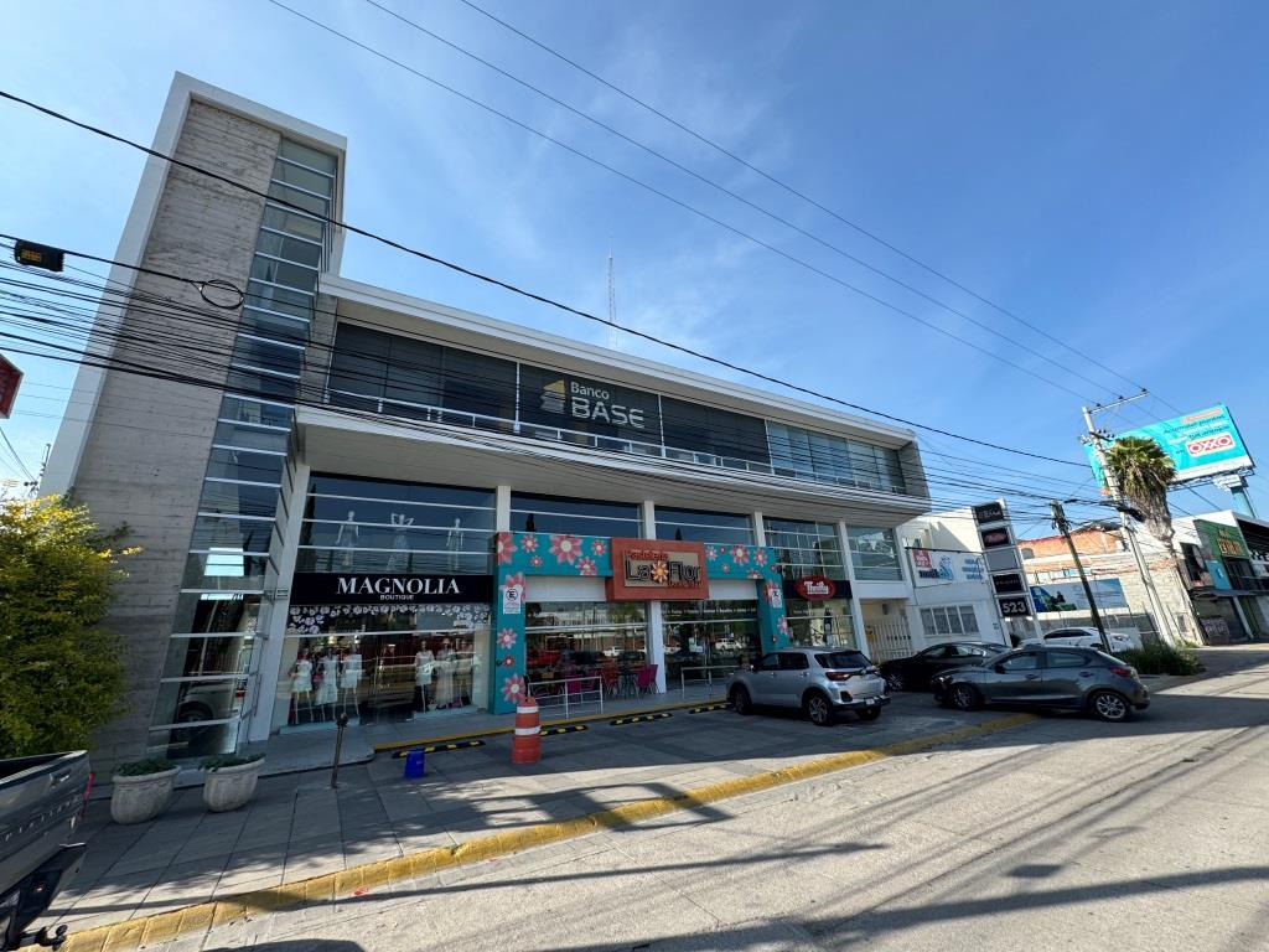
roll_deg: +3.7
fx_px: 513
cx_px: 634
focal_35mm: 14
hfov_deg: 102.1
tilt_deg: +17.2
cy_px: 476
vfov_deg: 85.7
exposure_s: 1/899
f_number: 2.2
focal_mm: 2.22
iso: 50
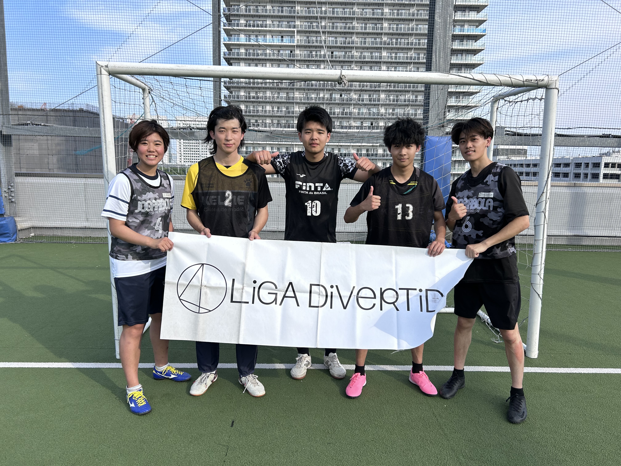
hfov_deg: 67.3
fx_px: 466
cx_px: 310
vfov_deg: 53.1
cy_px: 233
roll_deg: -1.0
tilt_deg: -7.7
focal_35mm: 26
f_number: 1.5
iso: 50
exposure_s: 1/1972
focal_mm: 5.7
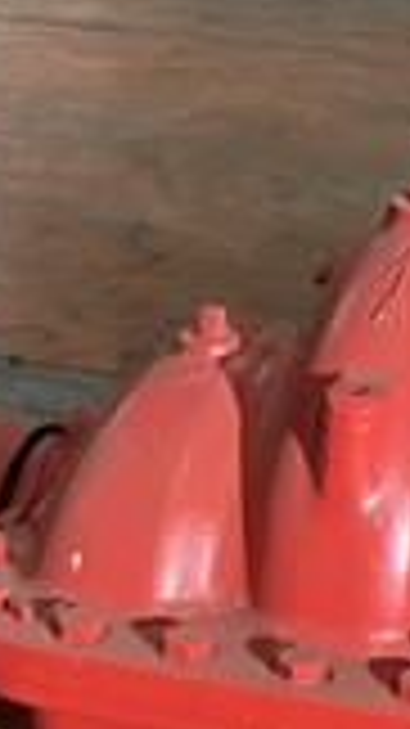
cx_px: 9
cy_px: 788
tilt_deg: -32.6
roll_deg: -1.8
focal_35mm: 112
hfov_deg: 10.7
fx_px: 2167
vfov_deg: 18.4
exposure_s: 1/60
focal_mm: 4.25
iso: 250
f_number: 1.8
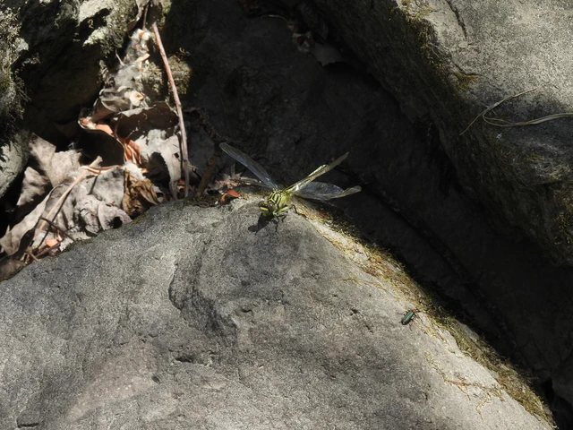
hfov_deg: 9.0
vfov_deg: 6.8
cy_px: 215
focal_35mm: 220
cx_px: 286
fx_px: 3642
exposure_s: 1/320
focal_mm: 39.3
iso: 100
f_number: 5.6
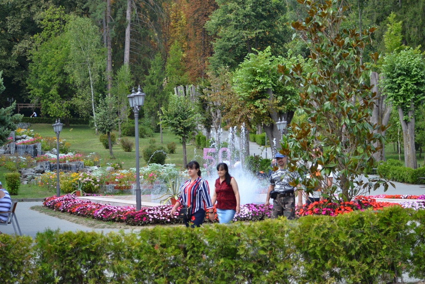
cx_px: 212
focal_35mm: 82
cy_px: 142
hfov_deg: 24.6
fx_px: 974
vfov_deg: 16.6
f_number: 4.5
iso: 100
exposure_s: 1/200
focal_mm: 55
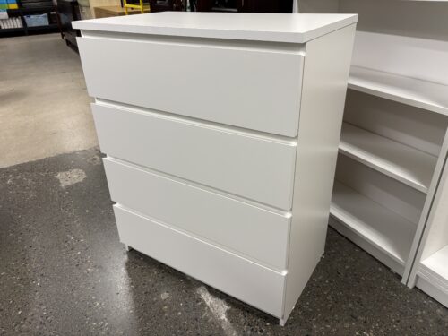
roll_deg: +0.9
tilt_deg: -28.3
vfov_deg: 53.1
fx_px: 336
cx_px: 224
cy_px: 168
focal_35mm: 26
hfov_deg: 67.3
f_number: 1.6
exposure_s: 1/60
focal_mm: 5.96
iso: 125
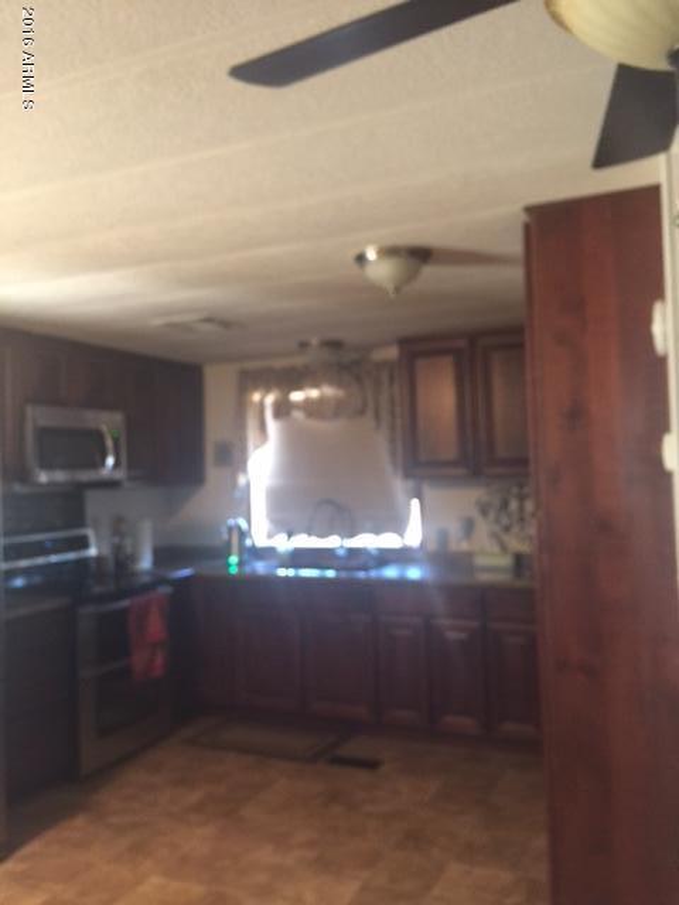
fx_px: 758
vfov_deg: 61.7
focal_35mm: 29
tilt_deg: +0.8
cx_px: 340
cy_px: 452
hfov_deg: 48.2
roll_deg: +1.4
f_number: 2.2
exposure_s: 1/4
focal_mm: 4.15
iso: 80
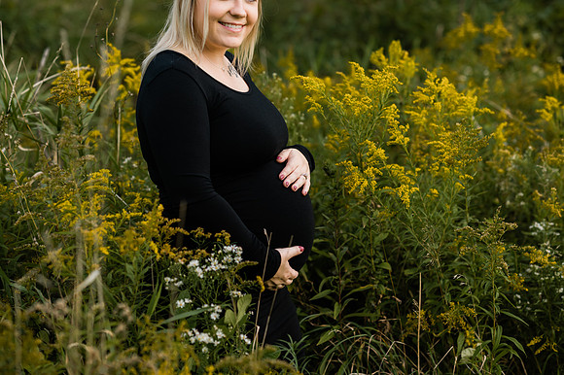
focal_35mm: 85
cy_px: 188
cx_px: 282
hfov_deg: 23.9
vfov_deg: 16.1
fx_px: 1331
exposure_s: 1/640
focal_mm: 85
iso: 200
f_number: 2.8
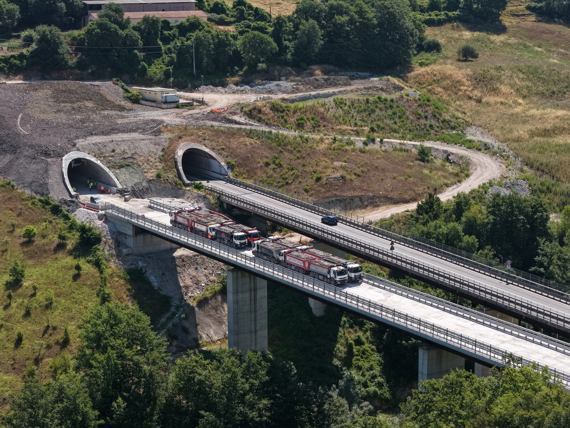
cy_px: 214
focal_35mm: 70
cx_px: 285
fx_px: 1153
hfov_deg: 27.8
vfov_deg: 21.0
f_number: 2.8
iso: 200
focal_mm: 19.35
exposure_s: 1/240
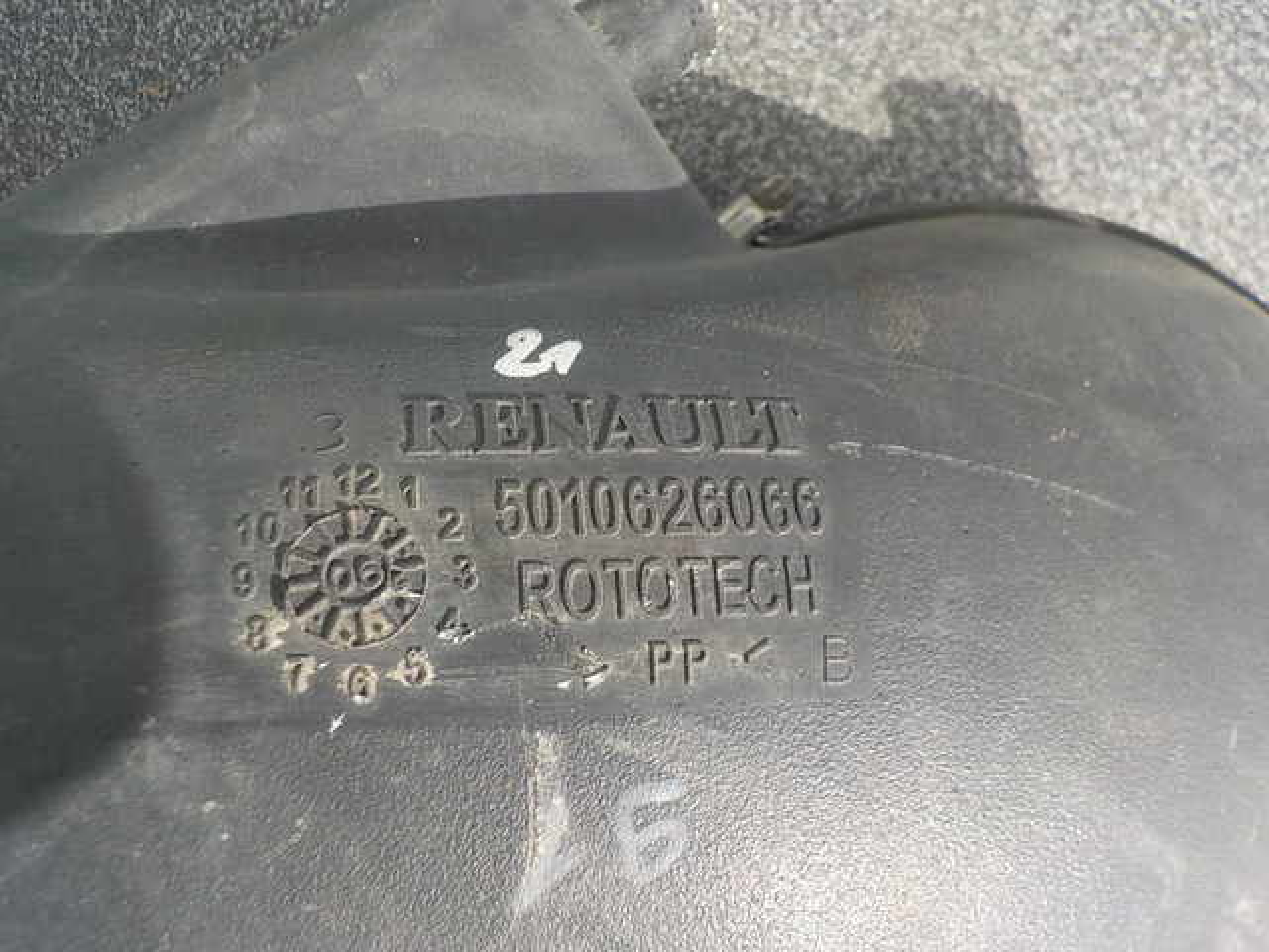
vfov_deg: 46.8
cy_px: 476
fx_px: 1100
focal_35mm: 30
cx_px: 634
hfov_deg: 60.0
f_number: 3.3
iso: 125
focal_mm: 4.1
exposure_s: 1/640
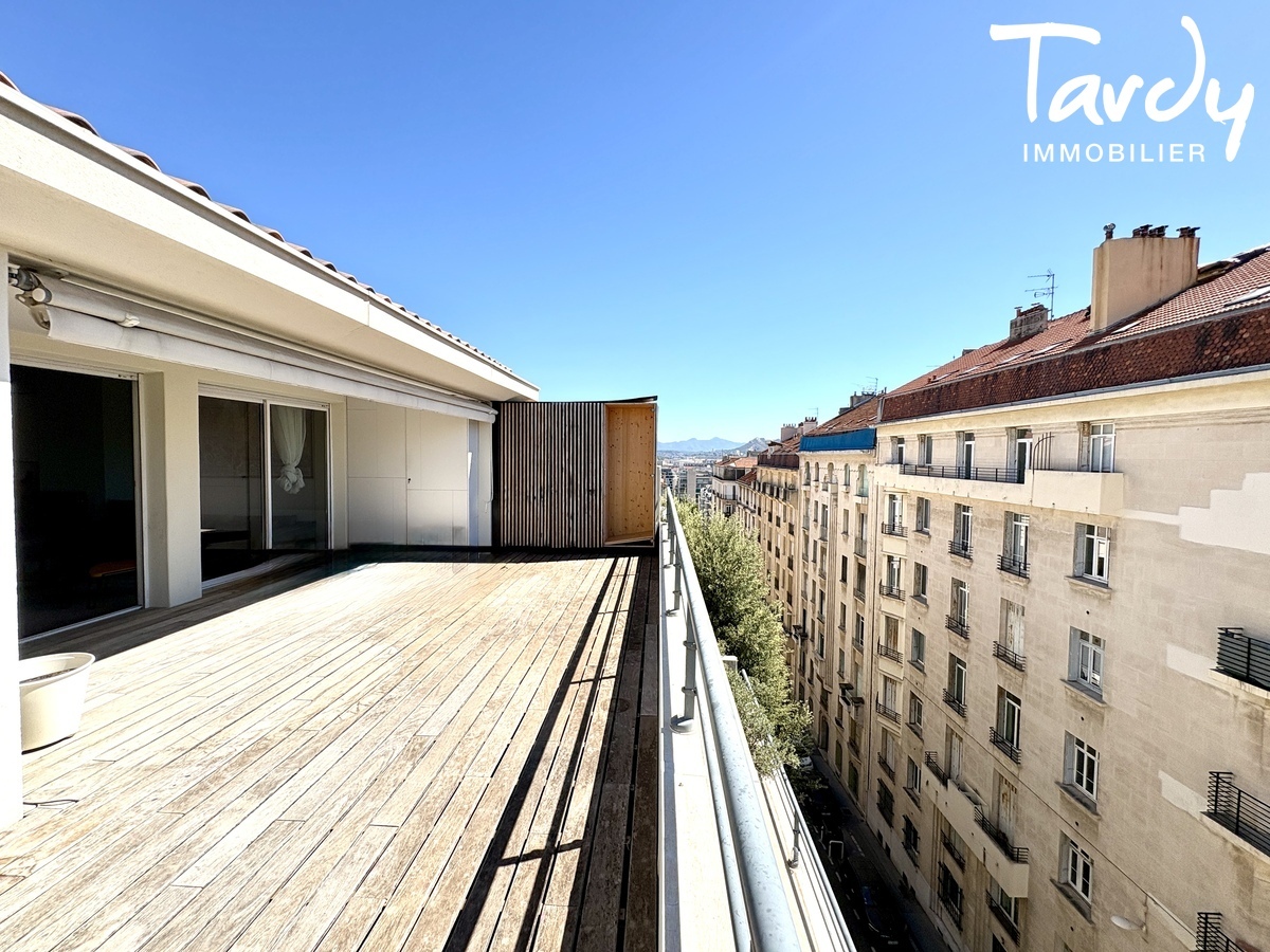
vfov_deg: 85.7
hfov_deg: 102.1
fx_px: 514
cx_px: 635
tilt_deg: -1.6
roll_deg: -0.2
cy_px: 476
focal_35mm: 14
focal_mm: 2.22
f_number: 2.2
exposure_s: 1/2273
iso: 50
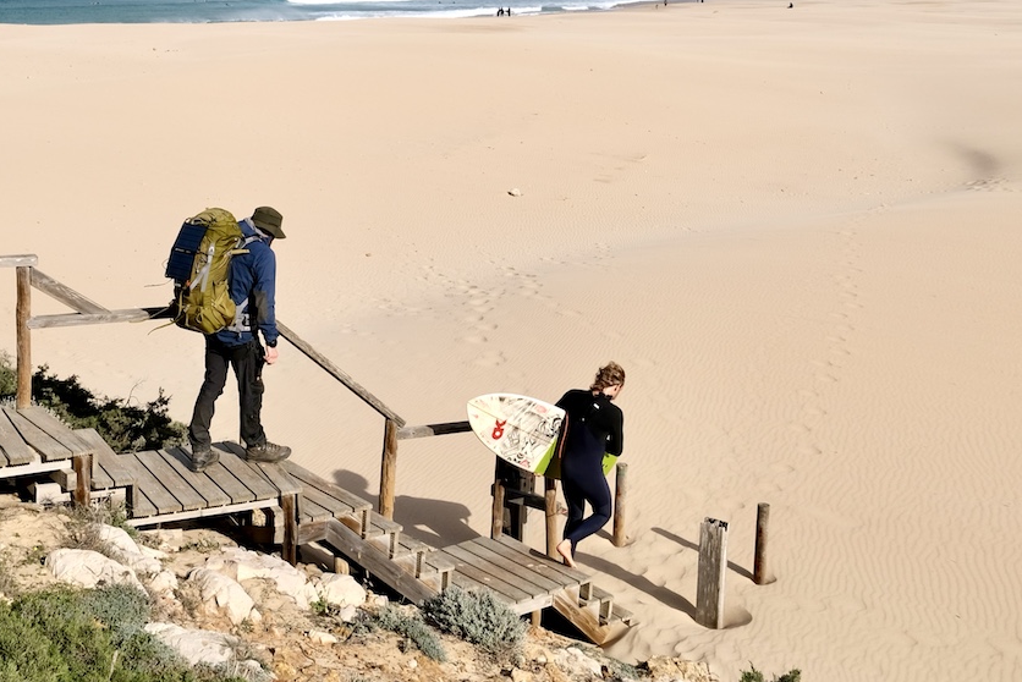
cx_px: 368
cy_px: 271
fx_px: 937
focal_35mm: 33
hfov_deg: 56.4
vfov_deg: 39.8
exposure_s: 1/1250
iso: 160
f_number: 5.6
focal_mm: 15
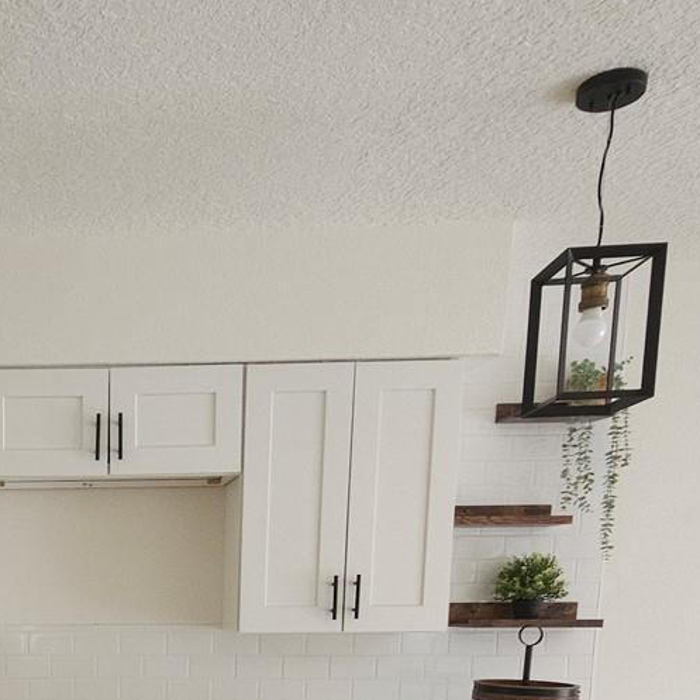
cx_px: 42
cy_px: 755
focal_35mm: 37
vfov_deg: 38.0
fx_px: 847
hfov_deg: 40.7
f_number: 2.2
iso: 80
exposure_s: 1/30
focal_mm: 2.2
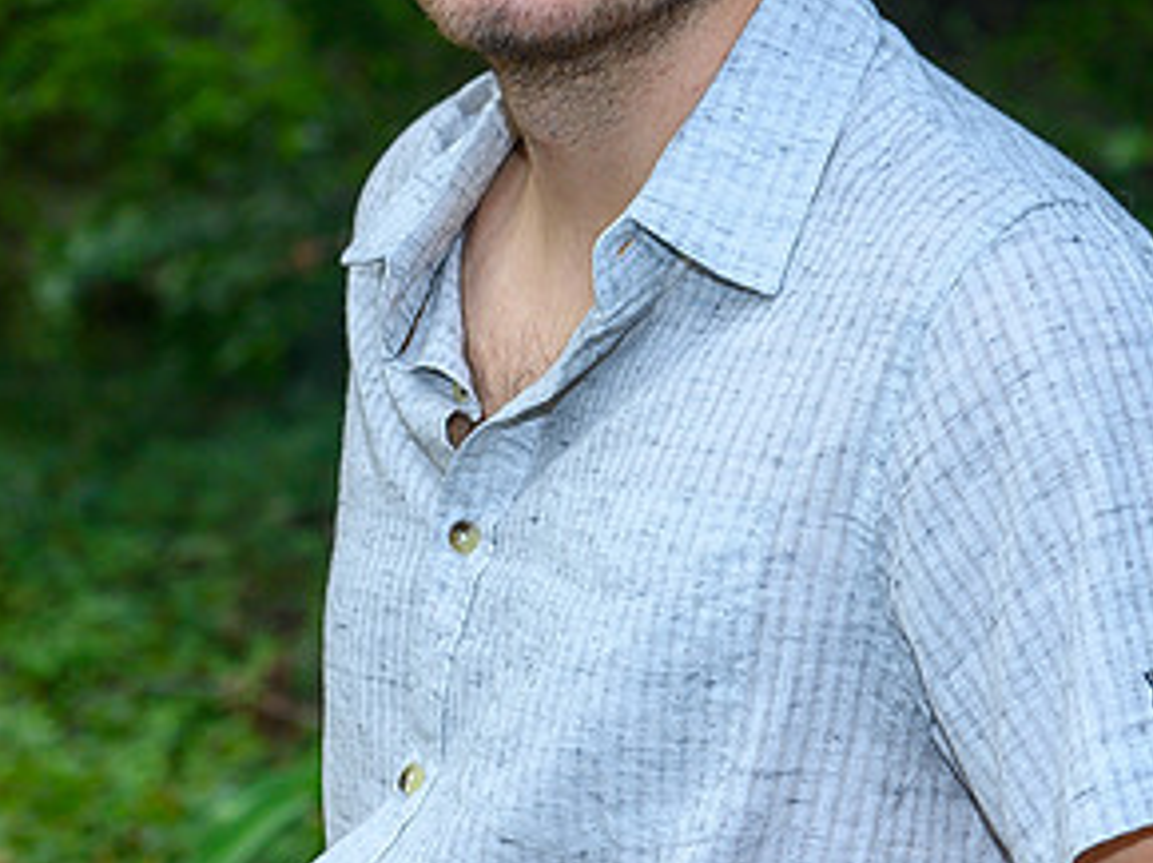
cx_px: 558
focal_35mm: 191
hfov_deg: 10.4
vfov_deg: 7.8
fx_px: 6357
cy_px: 223
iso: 200
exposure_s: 1/100
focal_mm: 60
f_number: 5
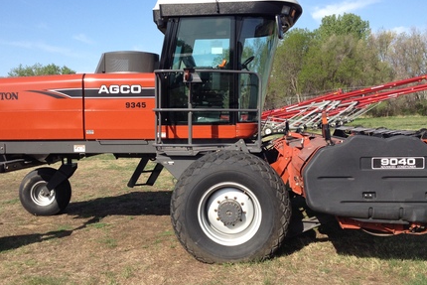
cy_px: 146
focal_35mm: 46
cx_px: 201
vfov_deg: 29.3
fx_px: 546
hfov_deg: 42.7
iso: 64
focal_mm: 4.28
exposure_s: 1/1346
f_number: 2.4
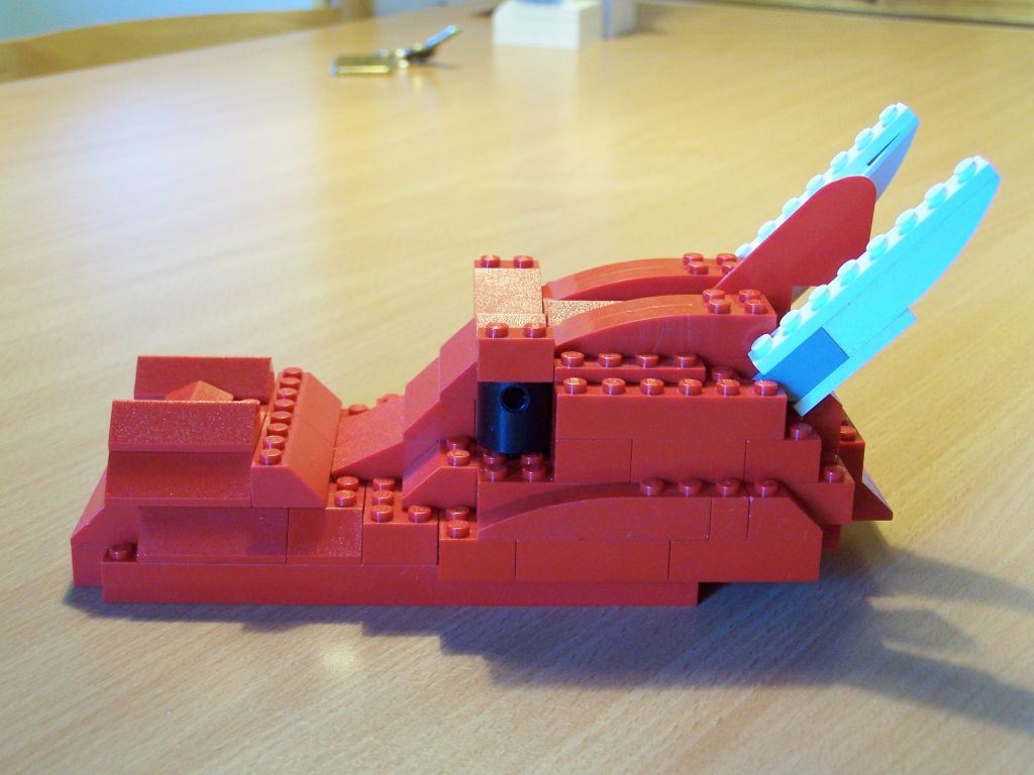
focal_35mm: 59
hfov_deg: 32.7
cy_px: 388
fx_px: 1762
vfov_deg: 24.8
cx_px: 517
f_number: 3.1
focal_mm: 9.8
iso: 140
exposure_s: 1/8
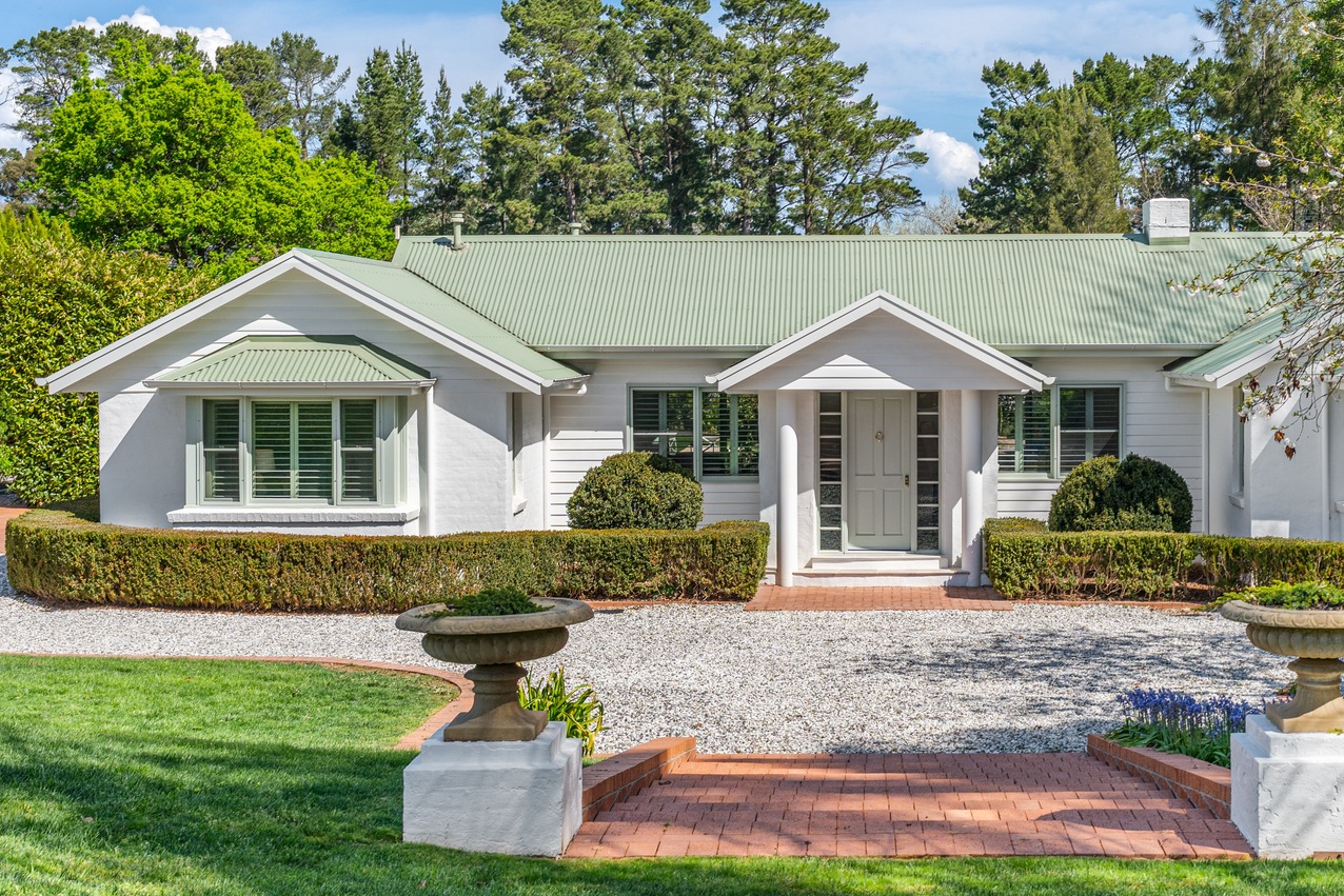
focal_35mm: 55
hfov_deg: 35.9
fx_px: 2053
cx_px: 897
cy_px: 372
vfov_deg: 24.6
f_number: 8
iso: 400
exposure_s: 1/1000
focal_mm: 39
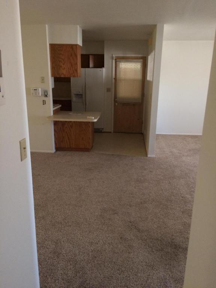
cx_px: 108
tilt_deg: -16.7
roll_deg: +1.2
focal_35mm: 29
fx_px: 241
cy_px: 144
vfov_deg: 61.7
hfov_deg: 48.2
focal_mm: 4.15
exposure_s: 1/30
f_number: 2.2
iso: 200
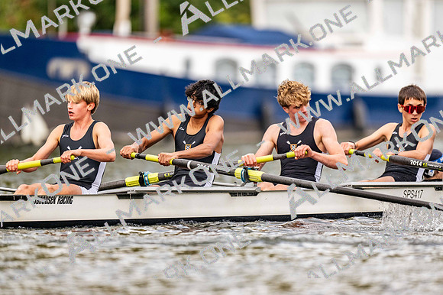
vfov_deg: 2.3
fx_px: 7381
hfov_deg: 3.4
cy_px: 148
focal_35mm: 600
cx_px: 222
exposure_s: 1/2500
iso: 1000
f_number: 4
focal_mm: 600
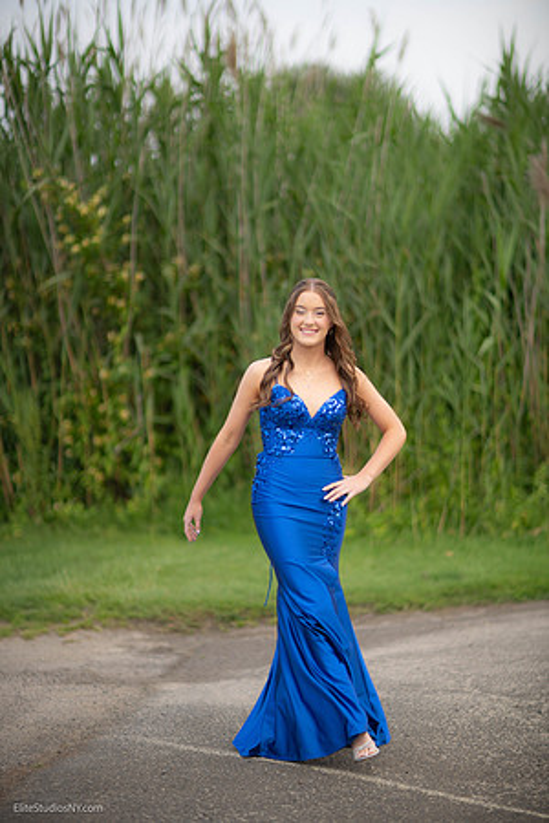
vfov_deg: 23.9
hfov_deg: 16.1
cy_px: 412
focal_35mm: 85
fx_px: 1944
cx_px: 274
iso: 100
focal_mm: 85
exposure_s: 1/1600
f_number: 1.3
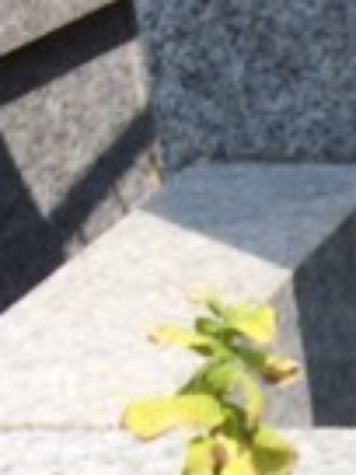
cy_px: 1589
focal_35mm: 218
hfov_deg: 6.3
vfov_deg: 7.6
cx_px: 1047
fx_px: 2989
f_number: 2.2
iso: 32
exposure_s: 1/1244
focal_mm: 4.15
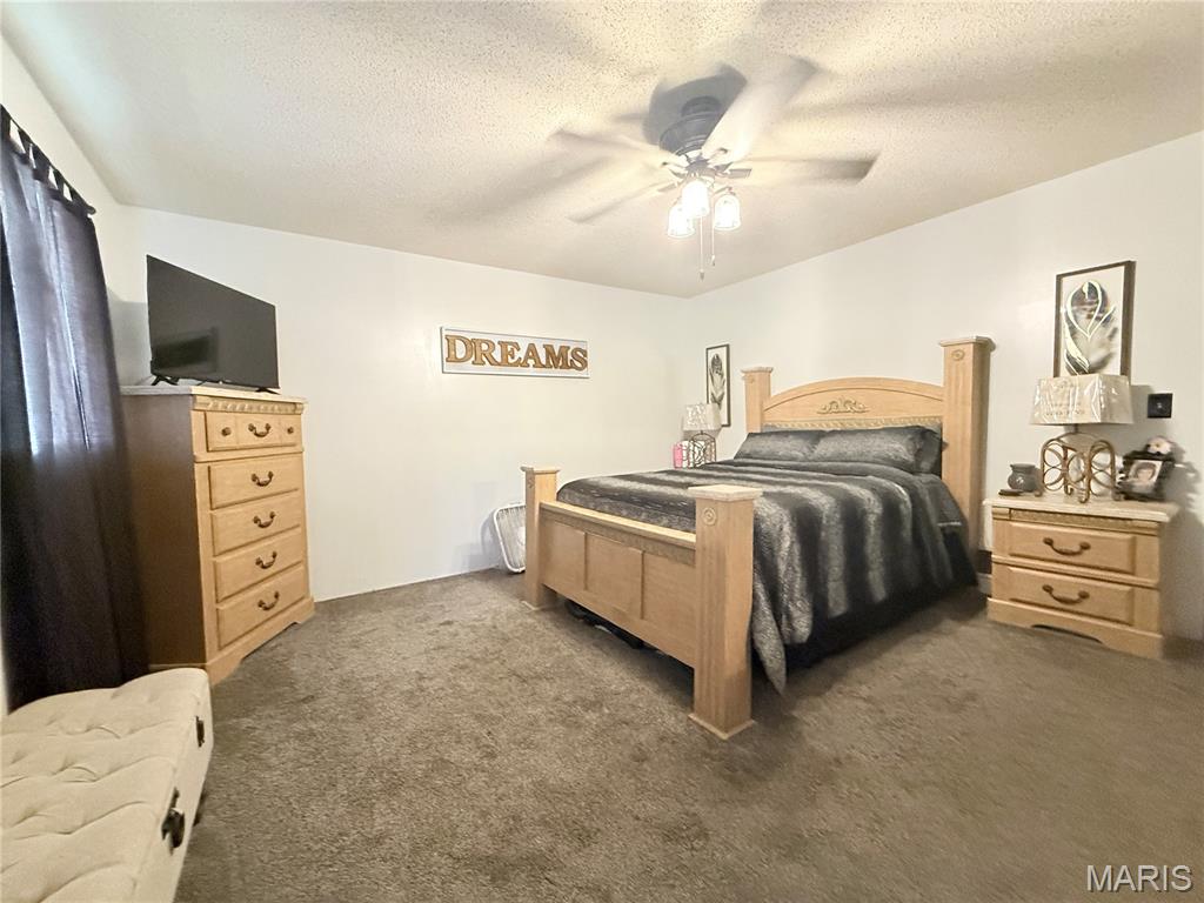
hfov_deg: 102.1
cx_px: 602
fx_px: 487
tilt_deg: -3.6
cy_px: 452
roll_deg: +1.9
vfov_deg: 85.7
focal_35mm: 14
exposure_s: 1/60
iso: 800
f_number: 2.2
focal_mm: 2.22
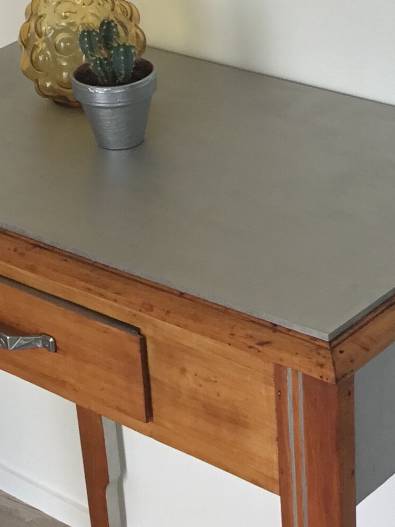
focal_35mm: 101
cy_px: 263
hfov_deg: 14.6
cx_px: 183
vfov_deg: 19.5
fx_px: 1537
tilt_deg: -28.5
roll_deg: +3.8
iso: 32
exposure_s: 1/33
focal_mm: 3.3
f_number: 2.4
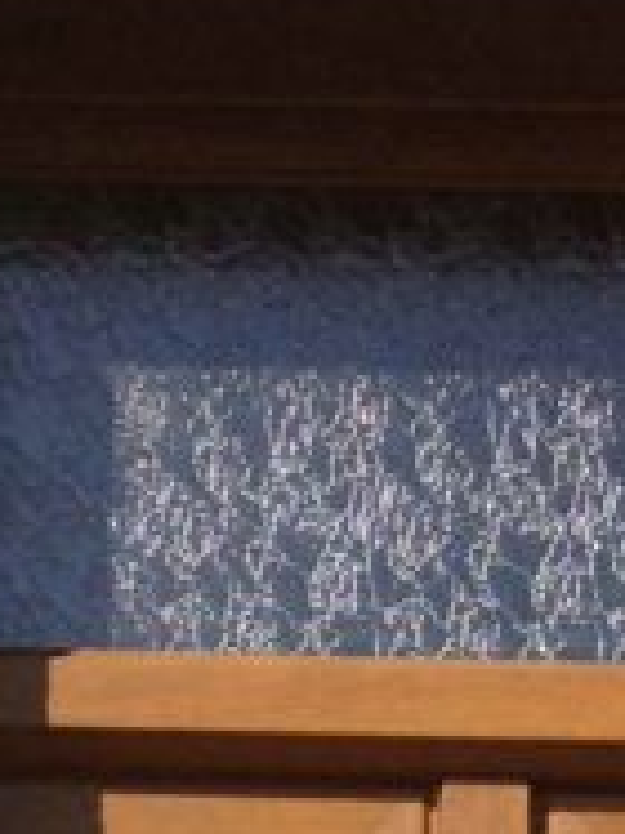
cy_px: 2092
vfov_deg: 9.1
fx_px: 4627
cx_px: 857
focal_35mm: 192
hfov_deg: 7.6
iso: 50
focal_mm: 4.28
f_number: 2.4
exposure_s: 1/1727
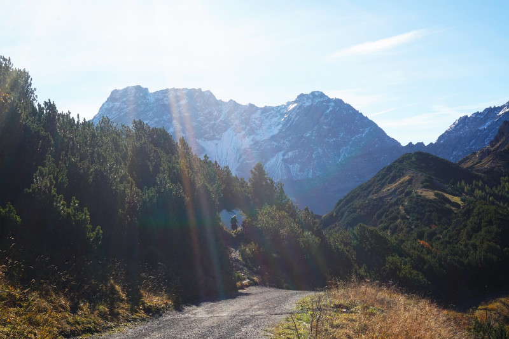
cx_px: 254
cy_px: 170
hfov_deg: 37.9
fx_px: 742
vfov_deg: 25.7
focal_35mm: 52
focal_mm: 35
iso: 100
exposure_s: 1/80
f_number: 14
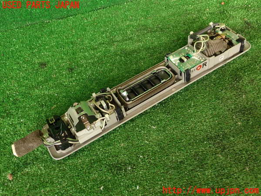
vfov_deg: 44.2
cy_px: 98
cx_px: 130
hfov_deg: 56.8
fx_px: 241
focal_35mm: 32
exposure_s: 1/50
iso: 200
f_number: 2.4
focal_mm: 5.79
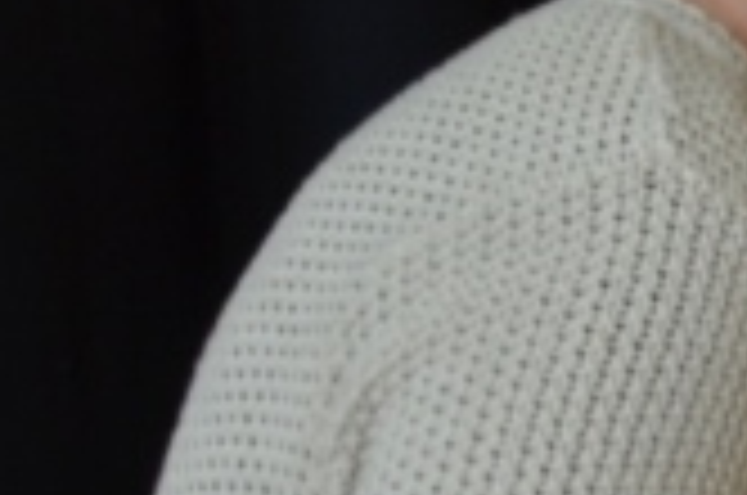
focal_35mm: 167
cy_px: 144
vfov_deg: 8.2
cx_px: 2290
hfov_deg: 9.5
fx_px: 3459
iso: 400
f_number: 5
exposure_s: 1/100
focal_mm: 18
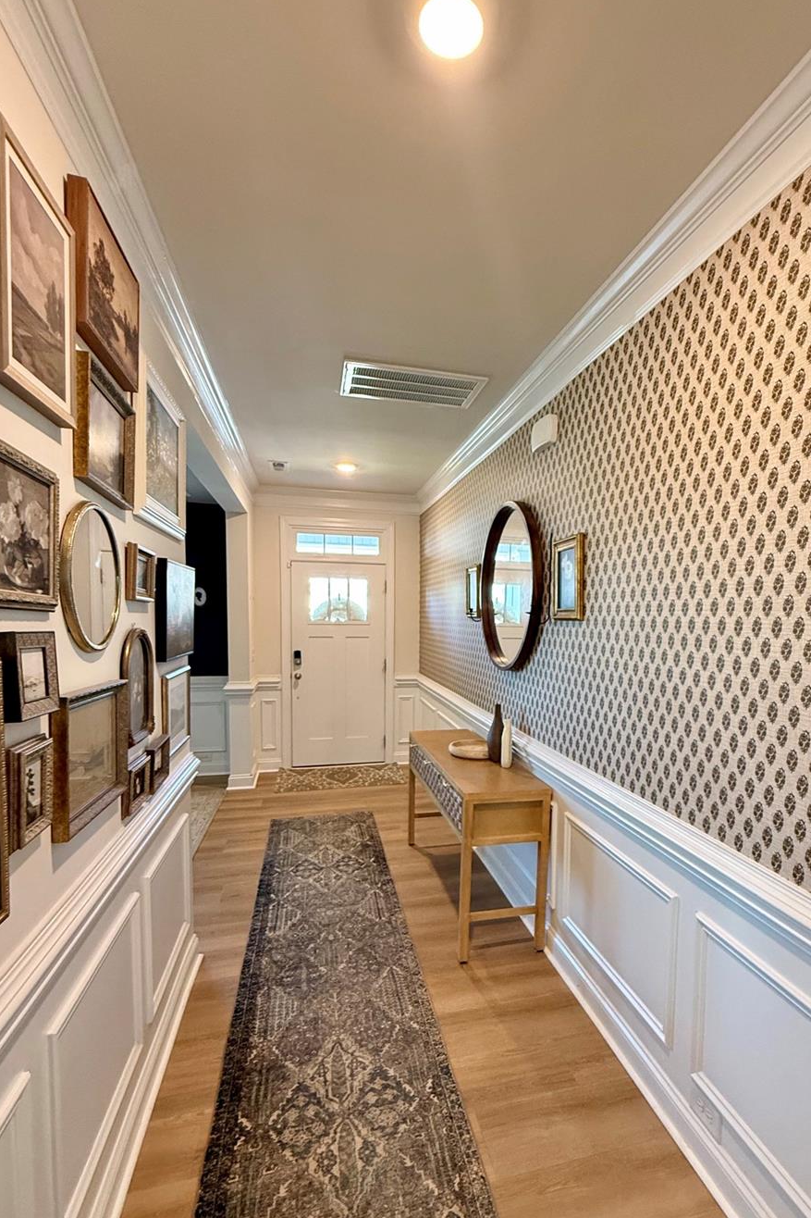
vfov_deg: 93.1
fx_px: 575
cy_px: 656
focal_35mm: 17
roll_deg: +0.1
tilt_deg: -3.8
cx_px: 471
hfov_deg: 70.0
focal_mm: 2.22
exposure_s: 1/60
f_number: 2.2
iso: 400
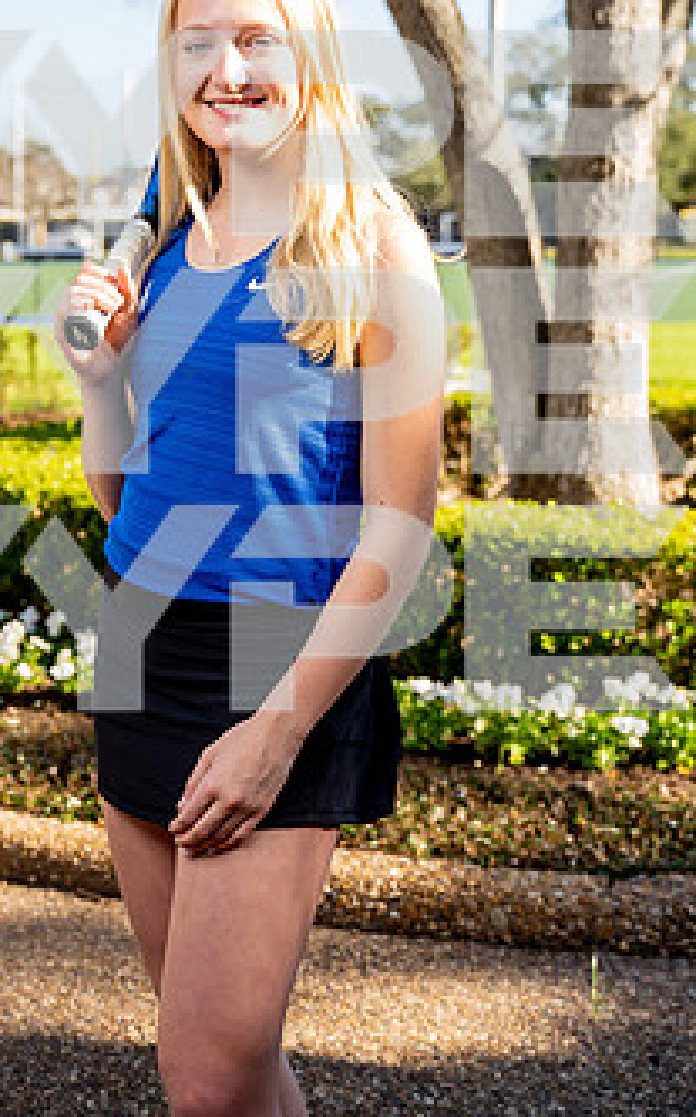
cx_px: 198
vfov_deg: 31.3
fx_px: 1976
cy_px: 373
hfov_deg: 19.9
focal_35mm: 65
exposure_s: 1/250
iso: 100
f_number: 4
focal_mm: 47
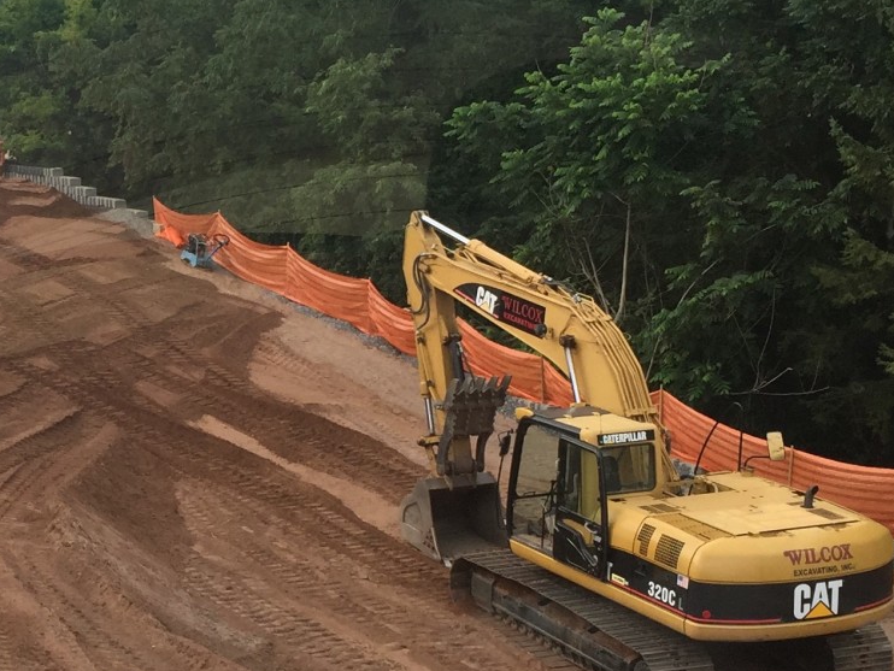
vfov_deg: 19.6
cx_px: 54
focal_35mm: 75
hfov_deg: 25.0
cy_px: 434
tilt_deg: -11.5
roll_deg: +0.4
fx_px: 1938
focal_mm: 4.15
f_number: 2.2
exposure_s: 1/942
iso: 32
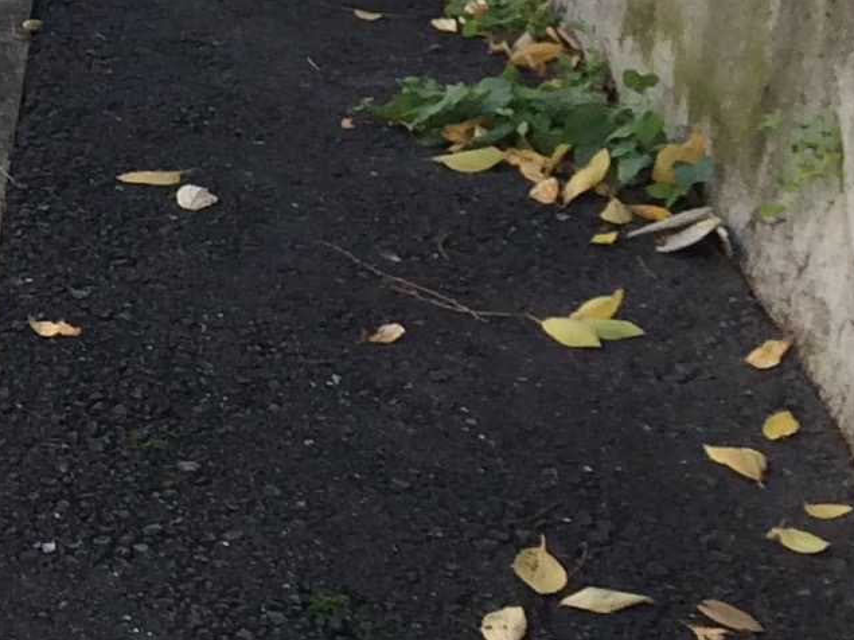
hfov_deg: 11.5
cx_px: -1025
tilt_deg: -27.8
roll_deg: +0.9
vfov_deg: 9.7
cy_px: -272
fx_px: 3675
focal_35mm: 149
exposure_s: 1/158
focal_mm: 4.15
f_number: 2.2
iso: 32
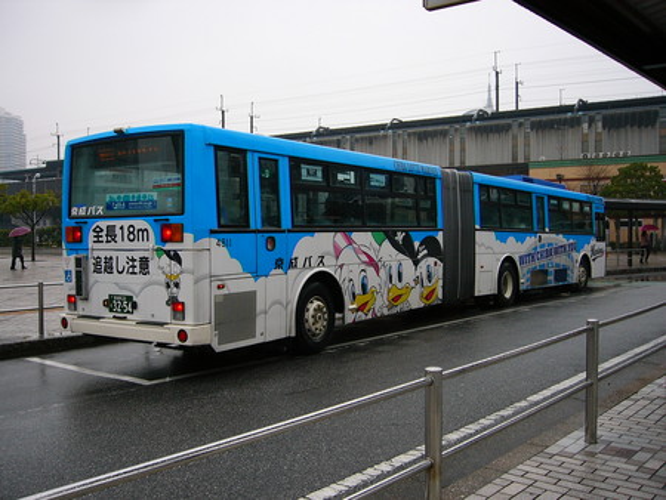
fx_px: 674
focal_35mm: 35
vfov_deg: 40.7
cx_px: 333
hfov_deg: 52.6
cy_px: 250
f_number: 2.8
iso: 50
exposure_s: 1/320
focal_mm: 5.8
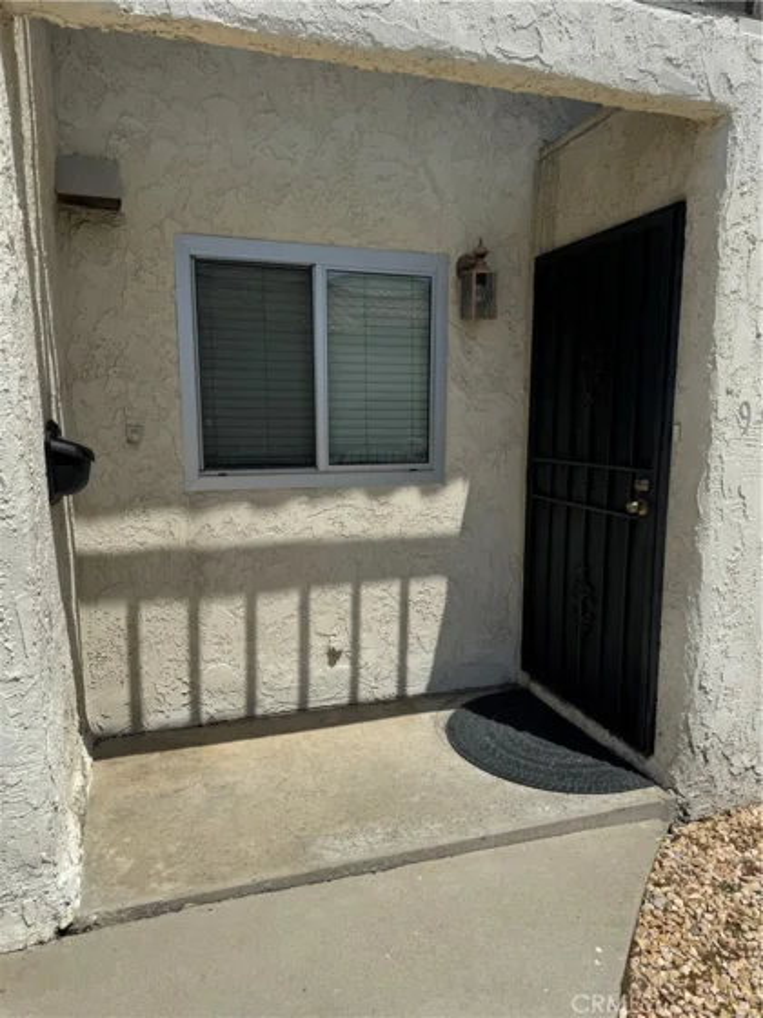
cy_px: 509
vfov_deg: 71.6
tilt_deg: -7.1
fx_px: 705
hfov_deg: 56.8
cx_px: 382
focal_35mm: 24
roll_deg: +0.3
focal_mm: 6.76
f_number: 1.78
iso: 80
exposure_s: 1/7937
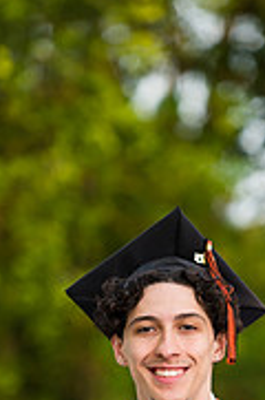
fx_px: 4267
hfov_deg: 3.6
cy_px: 471
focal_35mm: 385
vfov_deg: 5.3
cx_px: 184
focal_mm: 155
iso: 200
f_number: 3.2
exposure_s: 1/640
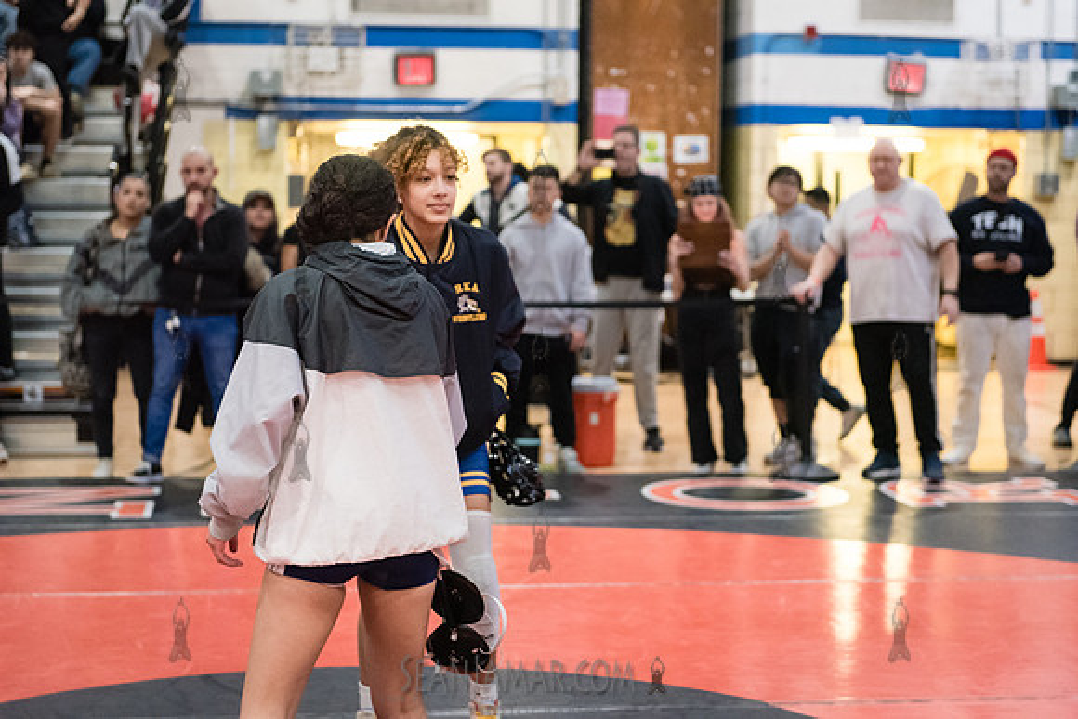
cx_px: 539
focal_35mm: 70
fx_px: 2097
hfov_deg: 28.8
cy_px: 360
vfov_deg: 19.5
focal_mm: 70
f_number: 3.2
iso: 8000
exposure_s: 1/320
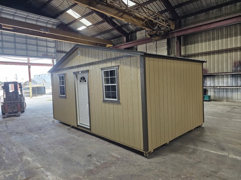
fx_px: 160
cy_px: 90
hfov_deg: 73.9
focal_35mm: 23
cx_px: 120
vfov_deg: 58.9
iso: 400
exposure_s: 1/240
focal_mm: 6.3
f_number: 1.7
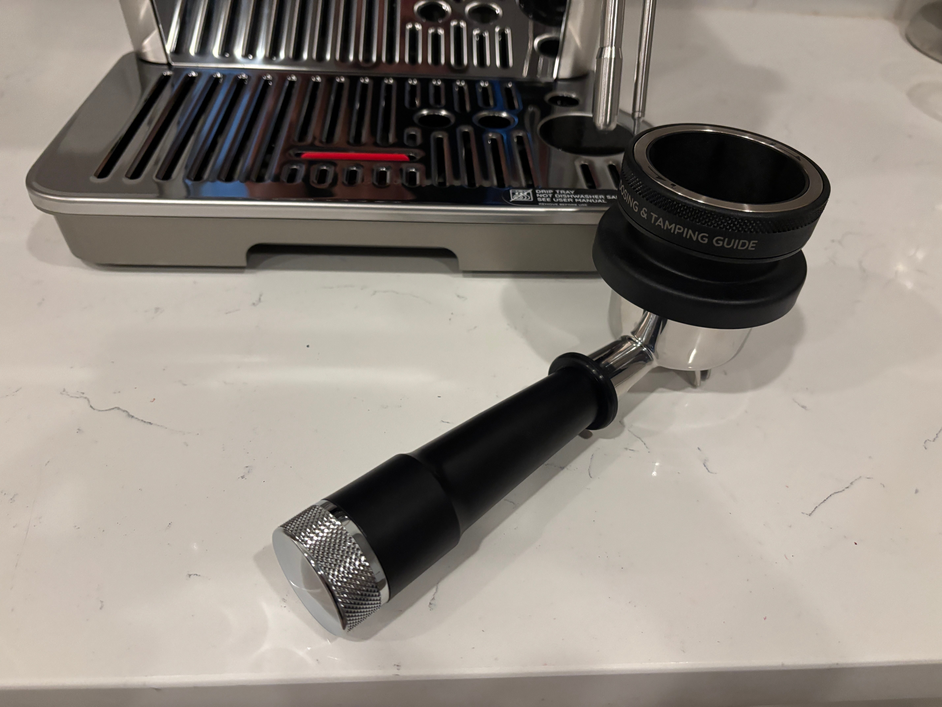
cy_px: 354
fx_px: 708
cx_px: 471
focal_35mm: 26
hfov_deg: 67.3
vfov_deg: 53.1
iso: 500
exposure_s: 1/60
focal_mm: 5.96
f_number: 1.6
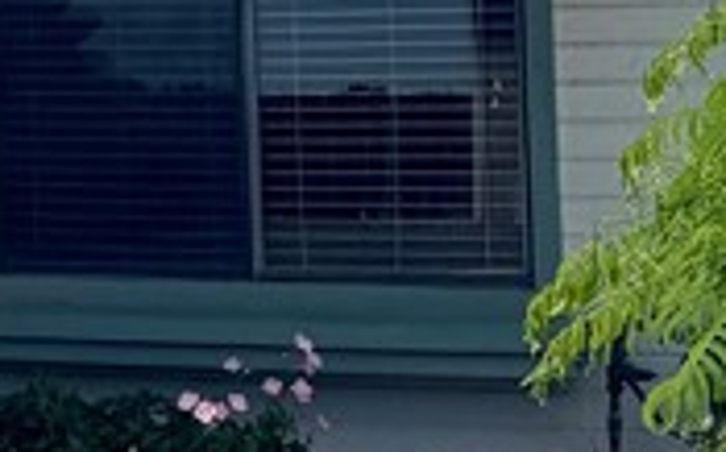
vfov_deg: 8.7
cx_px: -780
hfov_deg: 12.2
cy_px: -91
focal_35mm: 149
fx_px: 2945
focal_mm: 6.76
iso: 80
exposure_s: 1/7937
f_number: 1.78
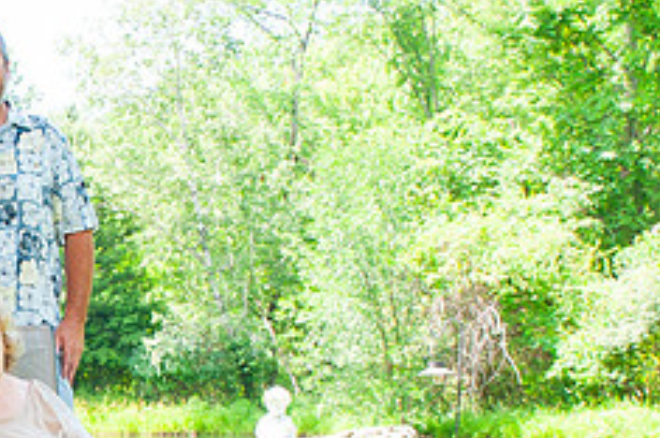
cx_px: -140
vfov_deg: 17.8
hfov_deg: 24.4
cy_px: 421
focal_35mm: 75
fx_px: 1373
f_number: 11
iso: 640
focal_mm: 26
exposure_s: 1/125
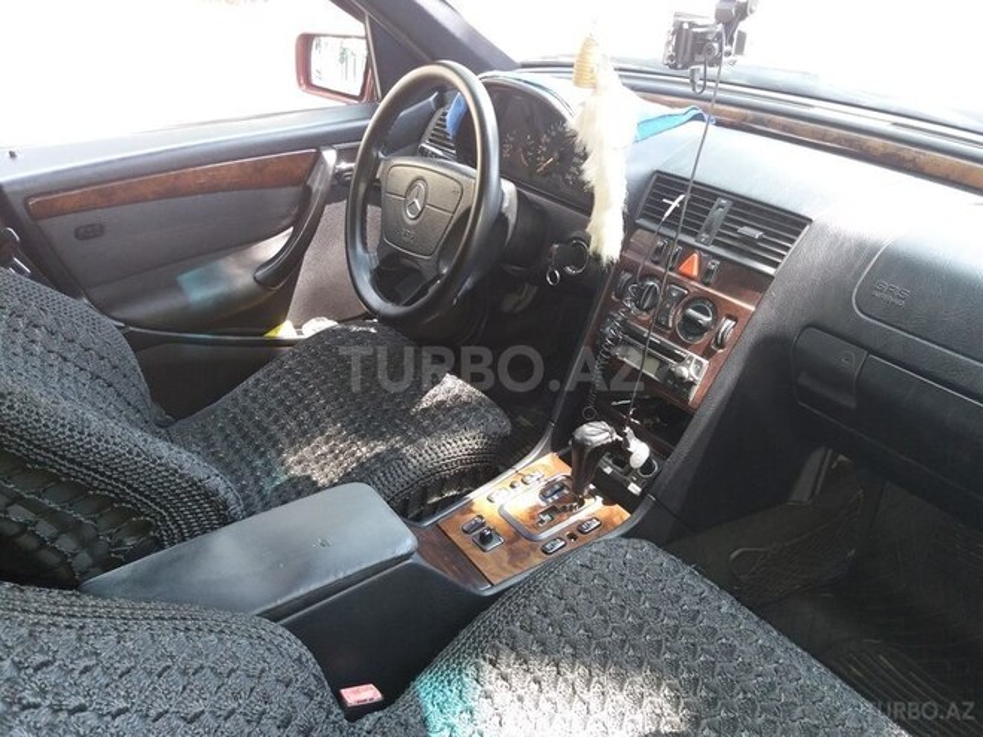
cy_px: 368
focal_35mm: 28
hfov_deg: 63.4
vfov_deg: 49.7
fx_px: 795
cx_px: 492
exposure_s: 1/30
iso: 125
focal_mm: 3.7
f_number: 1.9
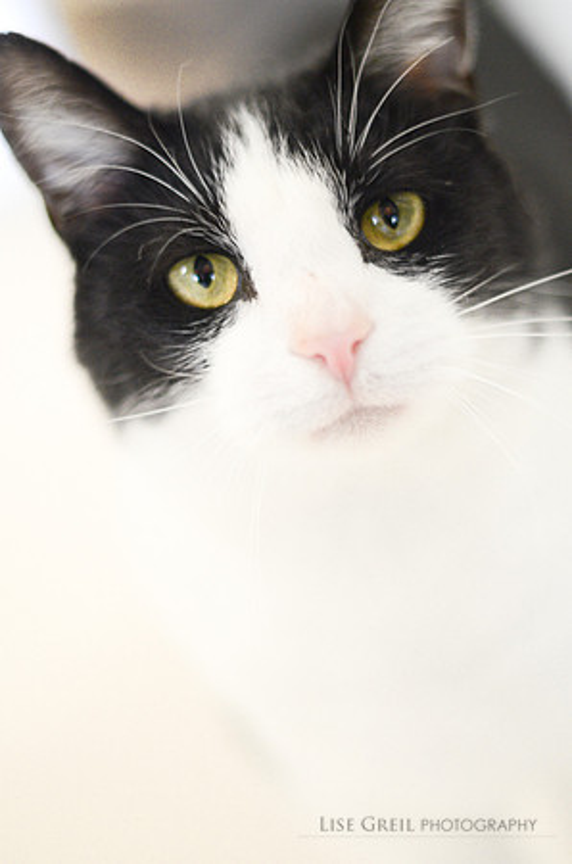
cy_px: 432
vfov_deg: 27.0
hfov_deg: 18.1
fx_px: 1796
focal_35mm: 75
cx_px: 286
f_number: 1.6
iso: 1250
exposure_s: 1/400
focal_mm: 50
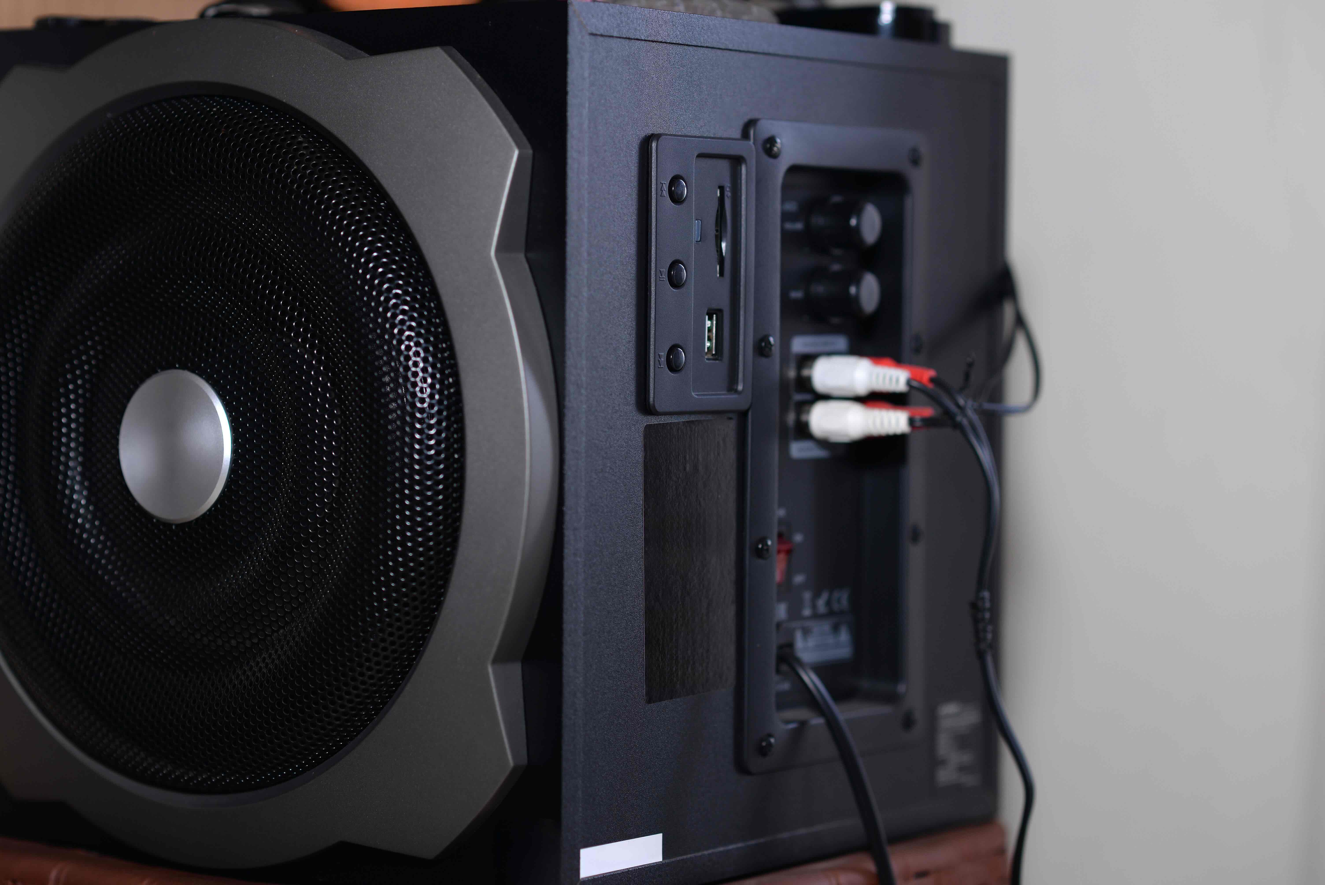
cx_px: 662
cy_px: 442
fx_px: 3130
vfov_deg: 16.1
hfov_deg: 23.9
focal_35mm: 85
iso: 200
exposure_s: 1/200
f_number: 2.8
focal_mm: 85
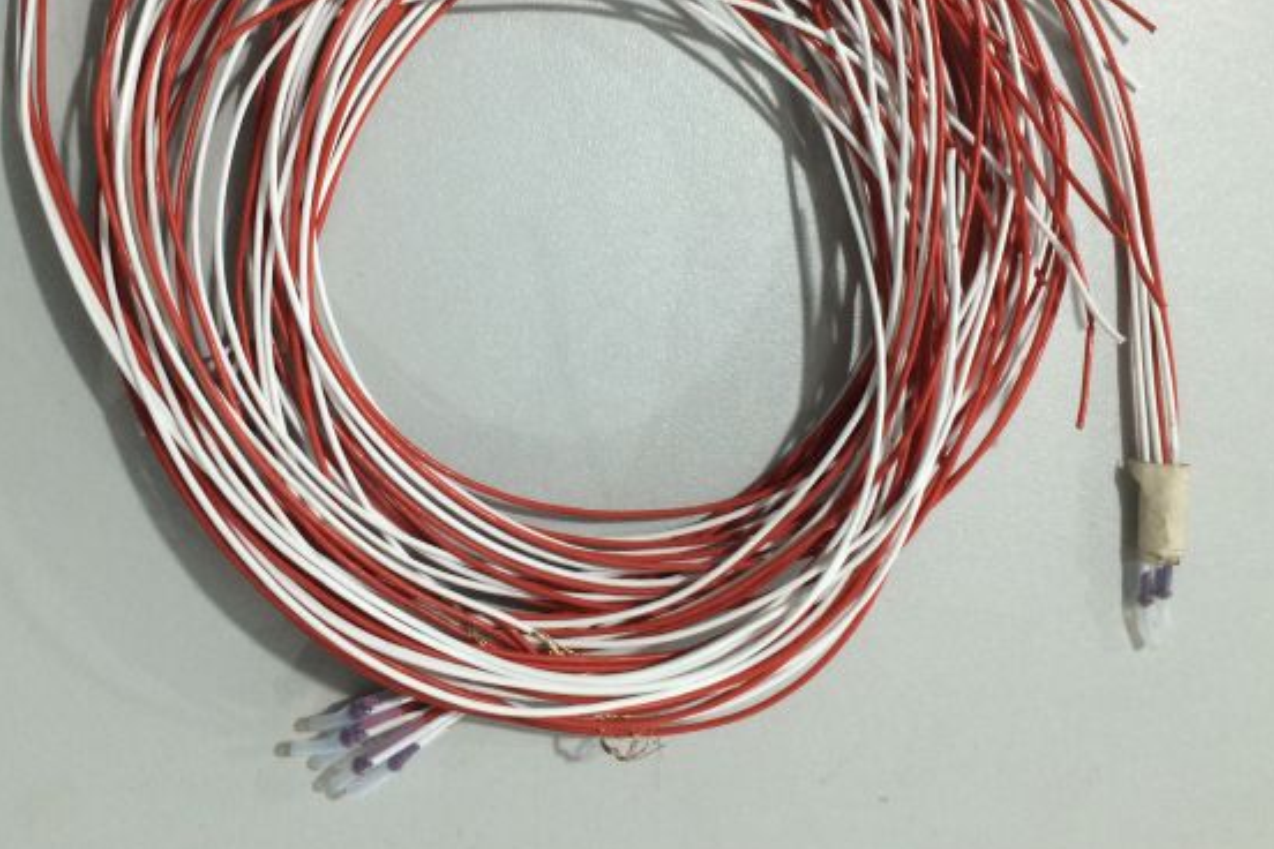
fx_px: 1486
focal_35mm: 42
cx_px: 586
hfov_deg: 46.4
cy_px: 251
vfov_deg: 31.5
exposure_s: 1/30
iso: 80
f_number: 2.2
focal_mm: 4.15
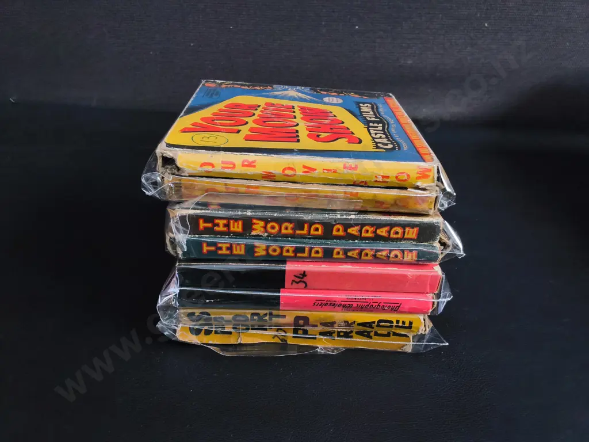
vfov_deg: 51.4
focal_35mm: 27
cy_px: 221
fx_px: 459
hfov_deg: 65.3
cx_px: 294
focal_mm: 2.87
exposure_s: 1/100
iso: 250
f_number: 2
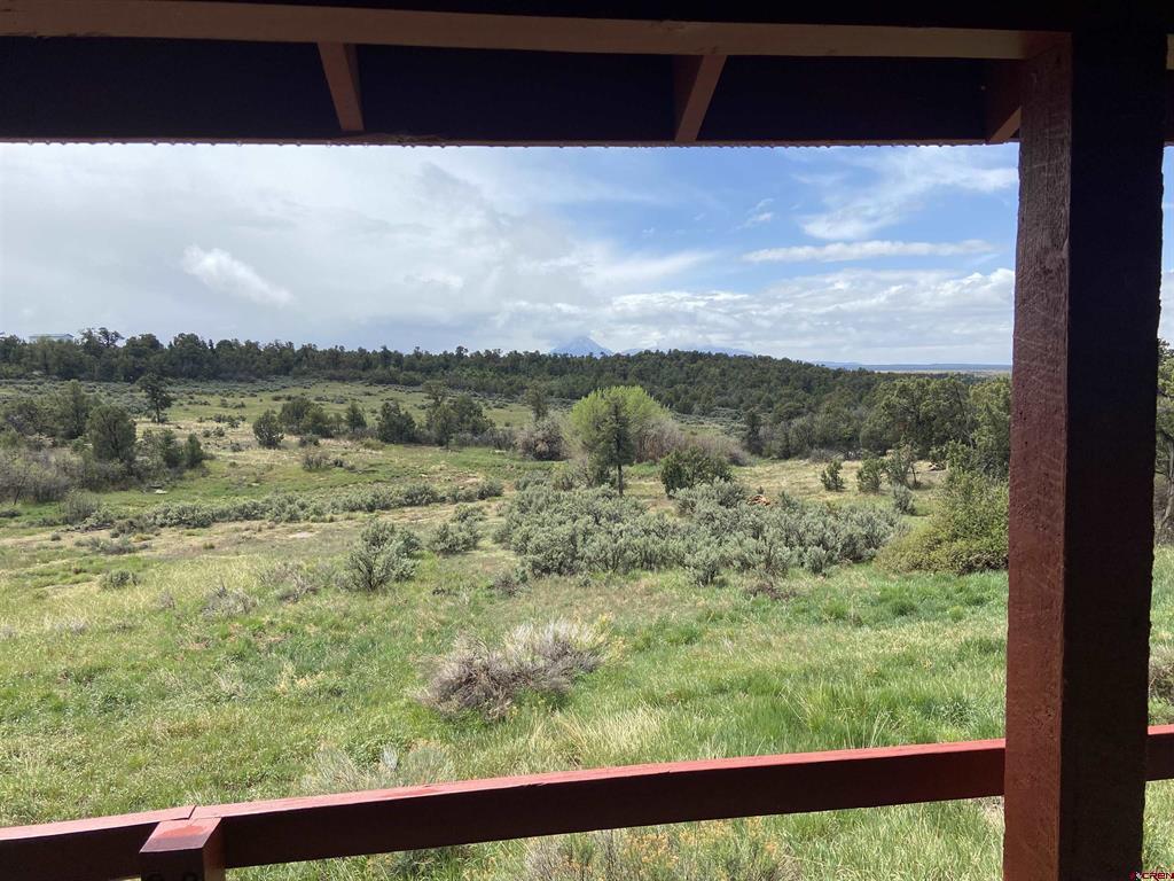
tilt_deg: -2.6
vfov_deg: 53.1
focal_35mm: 26
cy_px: 440
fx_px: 882
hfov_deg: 67.3
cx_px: 587
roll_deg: +0.6
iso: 32
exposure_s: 1/3610
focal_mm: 4.25
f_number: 1.8
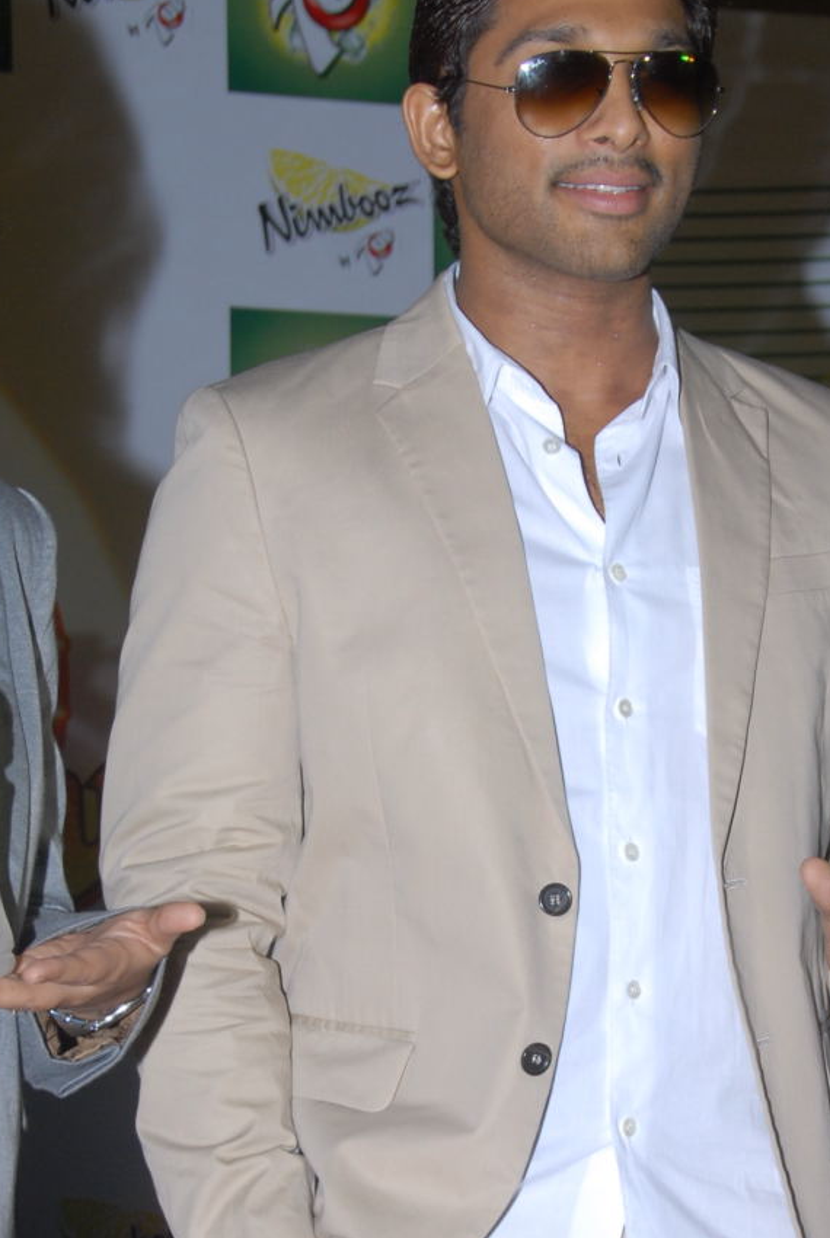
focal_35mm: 113
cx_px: 526
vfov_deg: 18.0
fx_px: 3892
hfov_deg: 12.2
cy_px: 903
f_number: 7.1
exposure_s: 1/125
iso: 250
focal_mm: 40
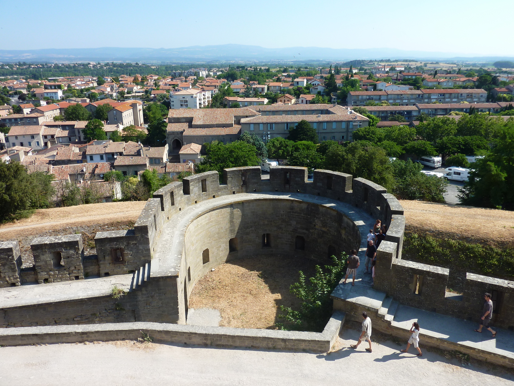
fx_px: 371
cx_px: 257
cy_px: 193
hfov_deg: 69.4
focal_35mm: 25
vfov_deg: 54.9
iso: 80
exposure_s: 1/500
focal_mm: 4.1
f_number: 4
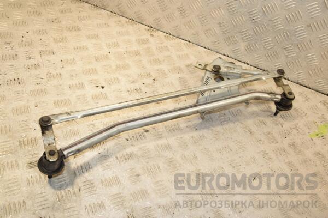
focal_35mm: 38
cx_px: 164
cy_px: 109
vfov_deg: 35.5
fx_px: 342
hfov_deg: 51.3
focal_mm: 25
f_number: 8
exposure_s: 1/200
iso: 800
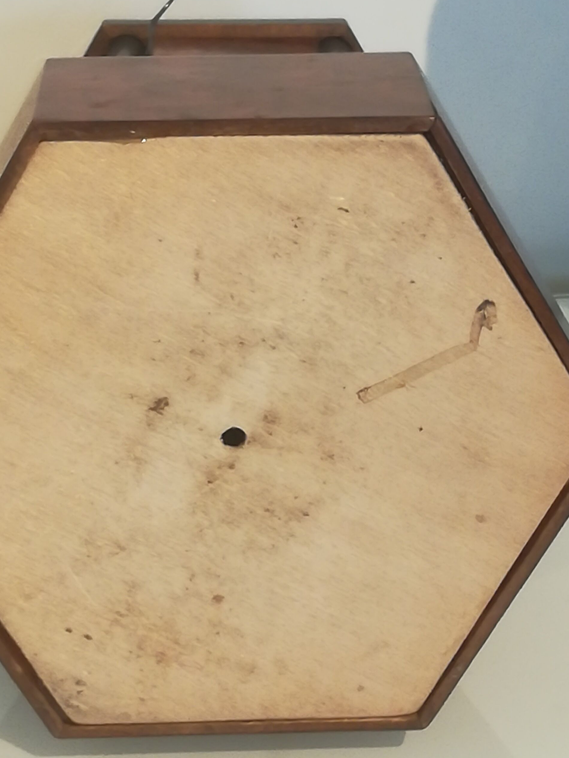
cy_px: 379
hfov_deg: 13.3
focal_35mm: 111
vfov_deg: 17.7
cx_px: 239
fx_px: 2432
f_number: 2.2
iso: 320
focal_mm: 3.83
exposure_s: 1/25
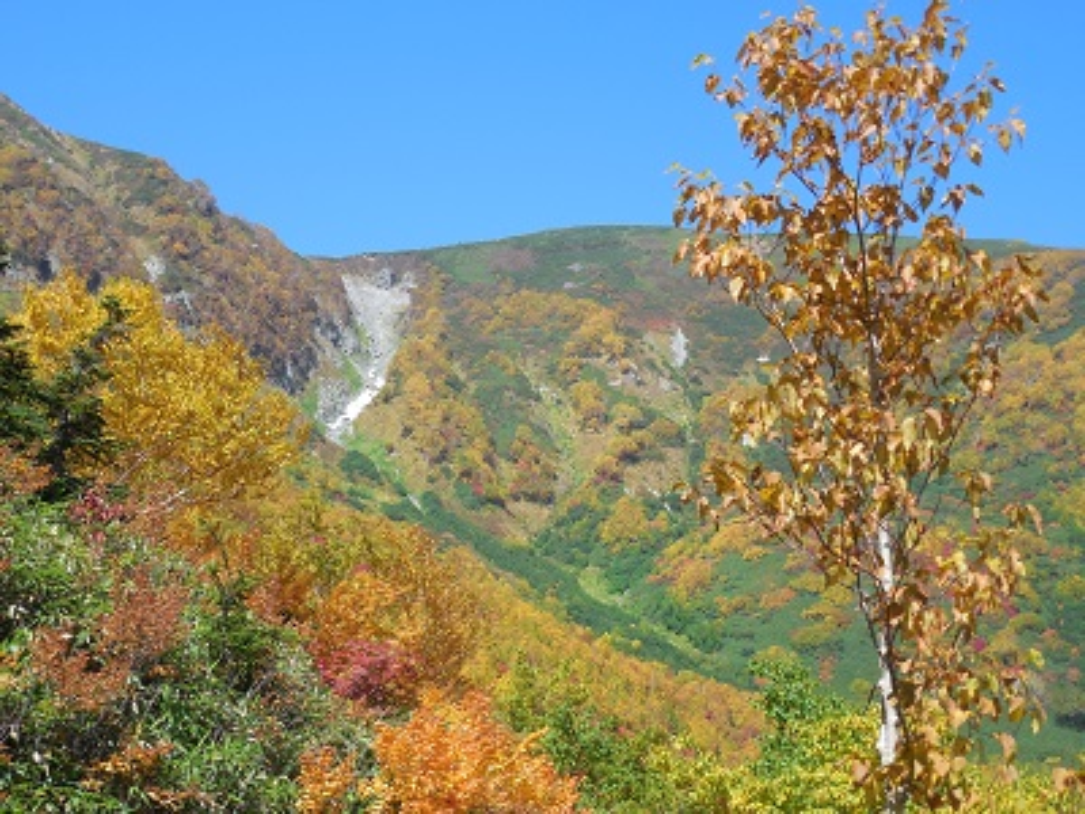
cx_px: 542
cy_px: 407
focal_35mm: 54
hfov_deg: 35.5
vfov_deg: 27.0
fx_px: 1693
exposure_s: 1/500
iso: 125
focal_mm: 9.8
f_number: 4.2
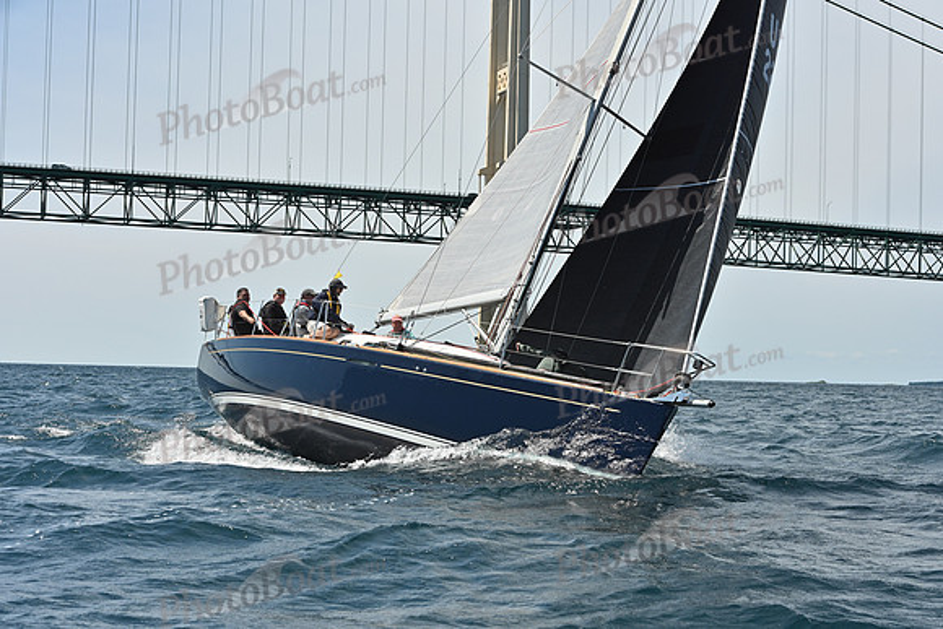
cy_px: 314
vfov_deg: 19.5
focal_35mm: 70
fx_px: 1834
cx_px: 472
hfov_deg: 28.8
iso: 320
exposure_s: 1/1250
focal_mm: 70
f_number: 8
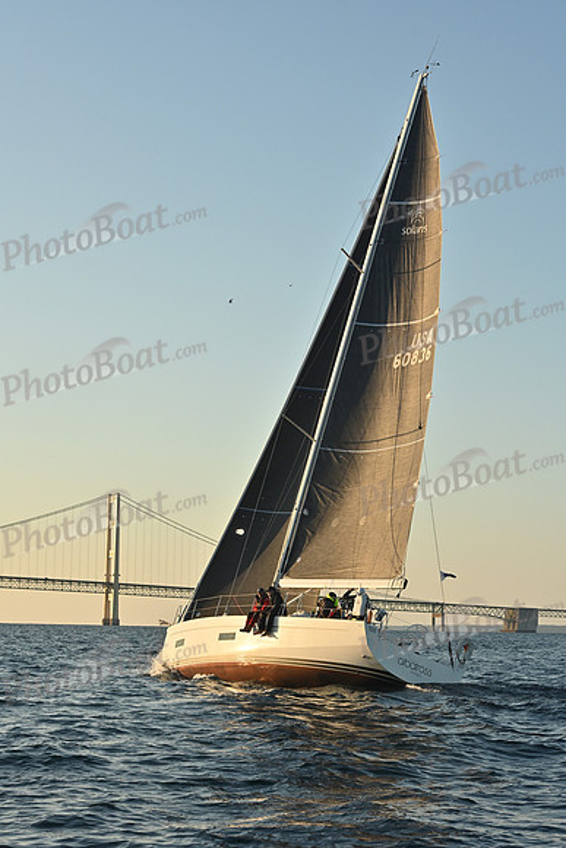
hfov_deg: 19.5
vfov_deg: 28.8
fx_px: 1650
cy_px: 424
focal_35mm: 70
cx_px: 283
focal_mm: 70
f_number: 10
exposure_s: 1/800
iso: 800
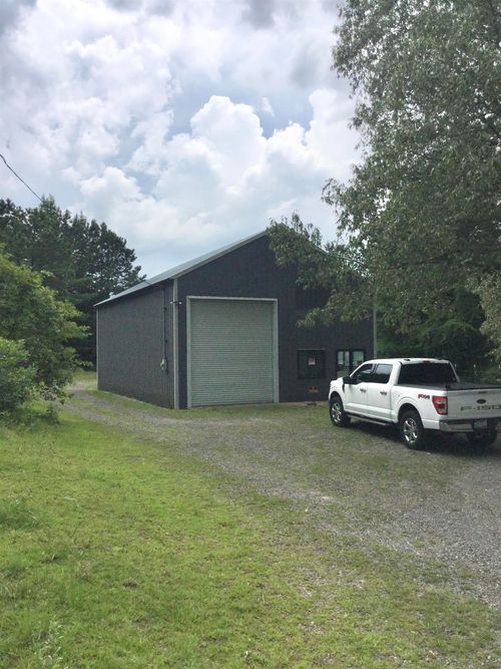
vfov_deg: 58.4
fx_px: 598
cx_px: 250
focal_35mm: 31
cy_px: 334
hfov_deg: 45.4
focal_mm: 3.3
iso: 25
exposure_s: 1/1631
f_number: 2.4
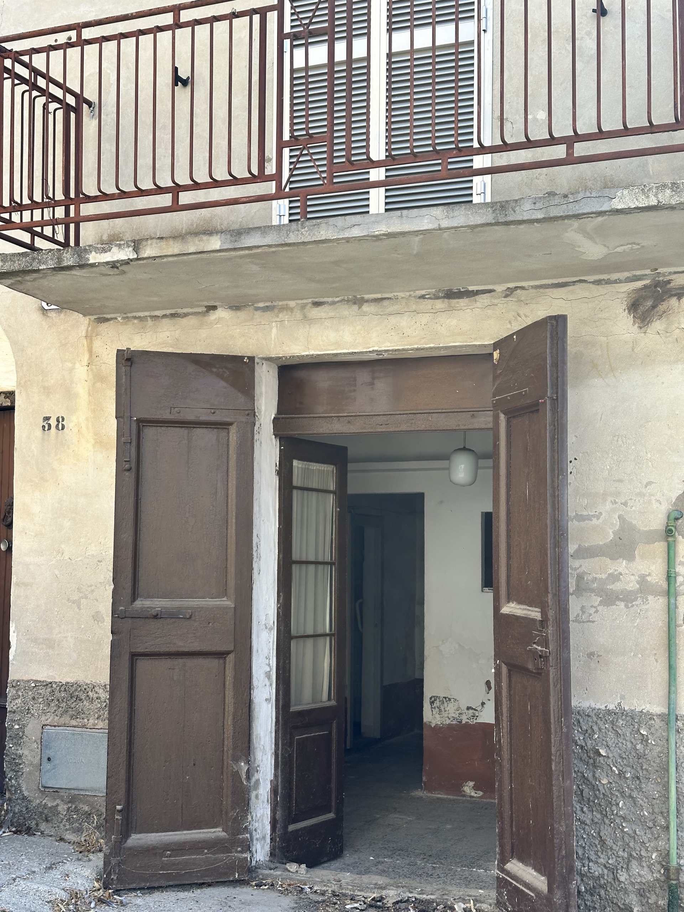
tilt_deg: +5.5
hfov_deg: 30.3
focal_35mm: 48
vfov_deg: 39.7
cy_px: 456
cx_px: 342
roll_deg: -0.8
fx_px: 1265
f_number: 1.78
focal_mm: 6.86
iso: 64
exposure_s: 1/830
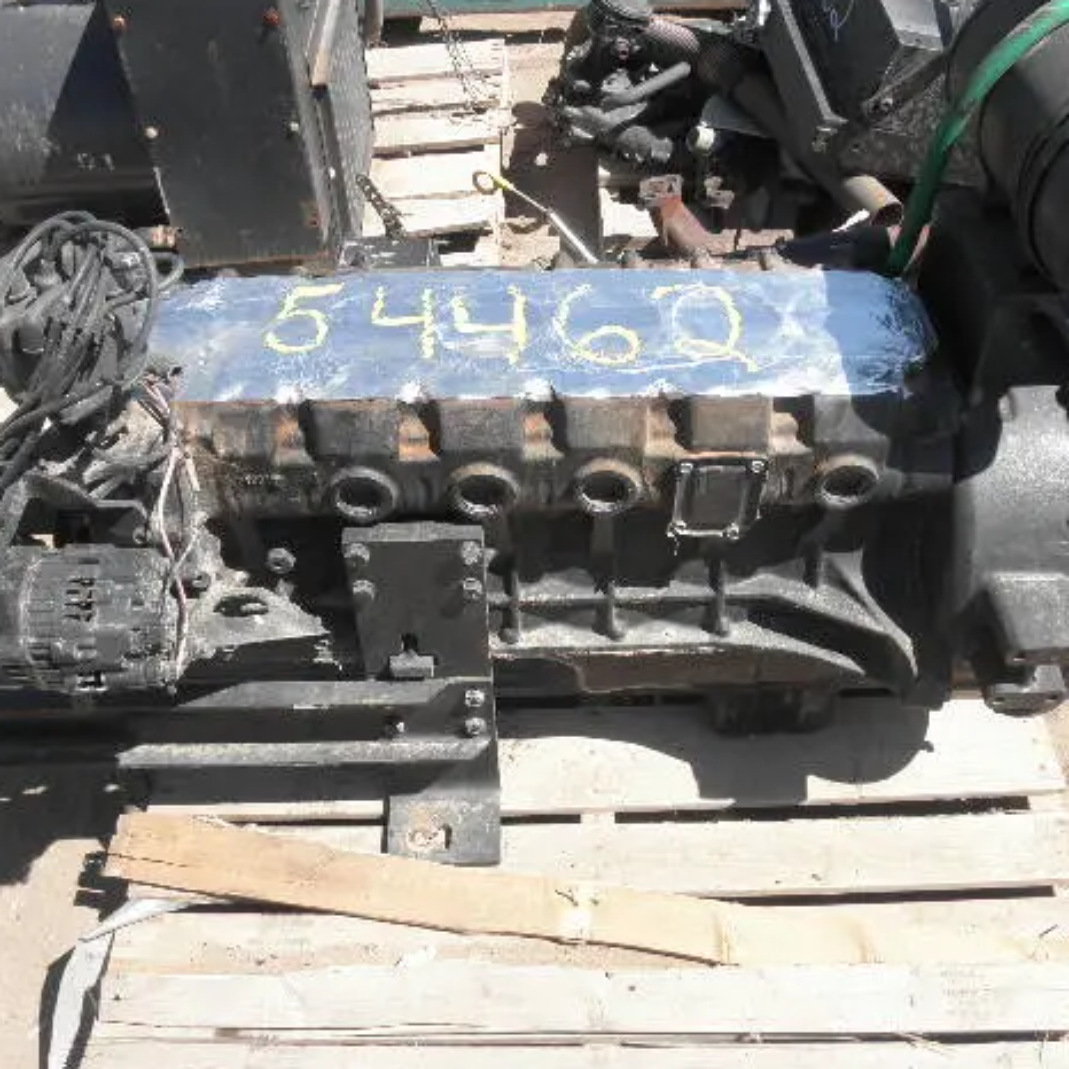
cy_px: 539
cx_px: 537
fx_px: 1188
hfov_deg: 48.5
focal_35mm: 34
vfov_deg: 48.5
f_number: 8.5
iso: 64
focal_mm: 5
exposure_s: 1/80
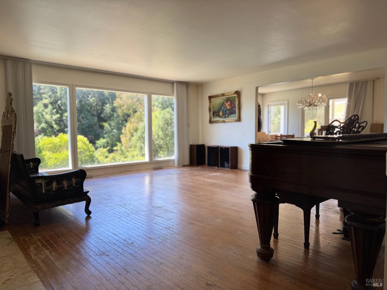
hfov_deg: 71.6
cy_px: 145
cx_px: 194
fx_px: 268
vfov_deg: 56.8
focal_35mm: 24
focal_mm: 6.76
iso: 64
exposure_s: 1/141
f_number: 1.78
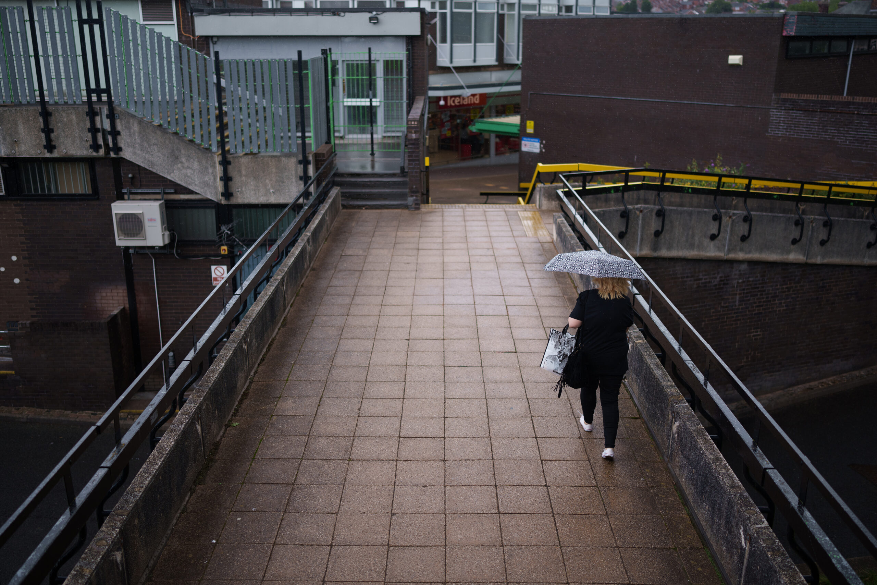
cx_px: 438
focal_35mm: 35
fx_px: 853
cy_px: 292
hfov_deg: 54.4
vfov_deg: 37.9
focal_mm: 35
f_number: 1.4
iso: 100
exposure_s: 1/2000
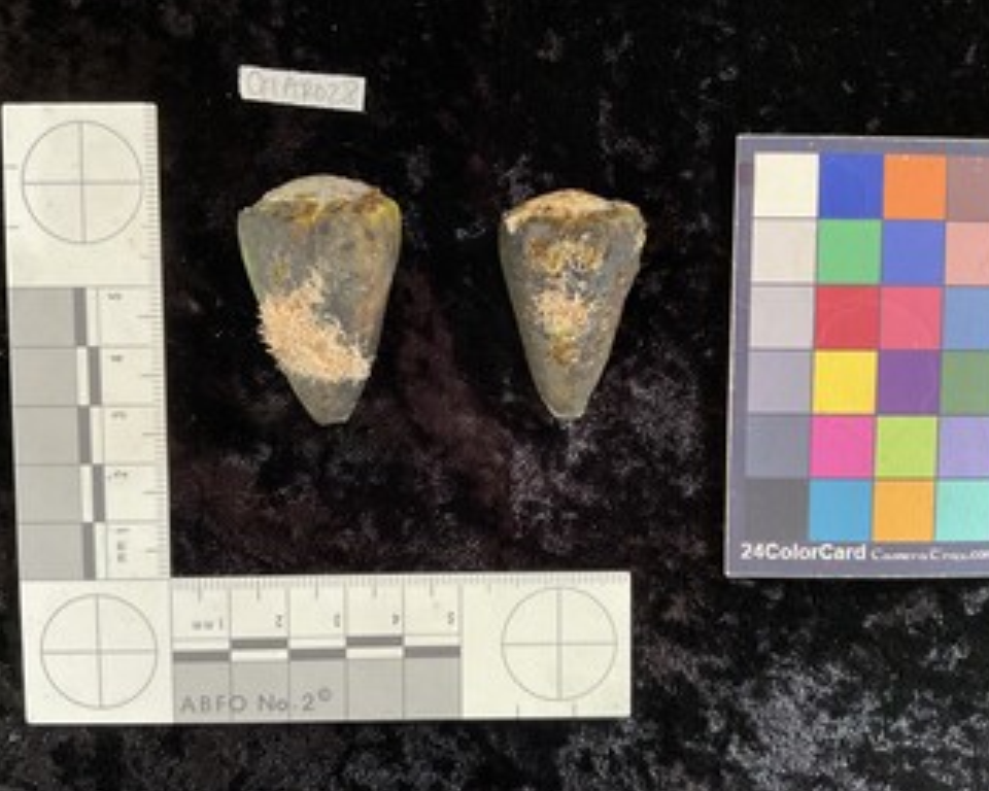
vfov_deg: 47.1
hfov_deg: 57.2
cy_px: 397
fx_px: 907
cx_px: 485
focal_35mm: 31
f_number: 1.8
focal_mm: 3
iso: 160
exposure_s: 1/60
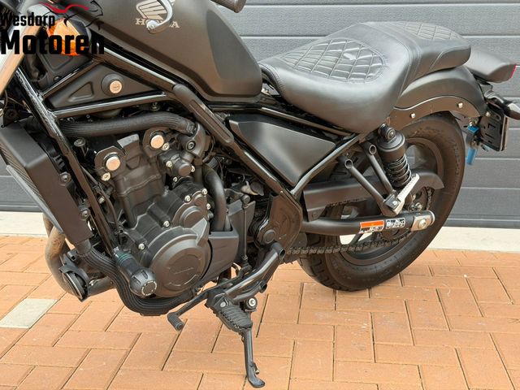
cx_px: 260
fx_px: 721
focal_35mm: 48
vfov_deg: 30.3
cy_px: 195
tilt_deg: -11.8
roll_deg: +0.1
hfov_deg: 39.7
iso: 80
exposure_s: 1/147
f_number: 1.78
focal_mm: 6.76
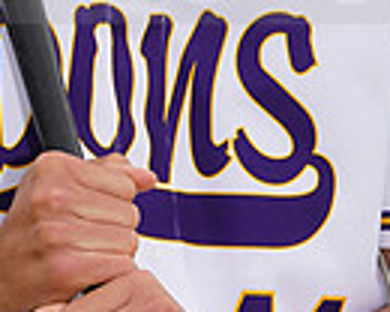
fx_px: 10423
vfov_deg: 1.7
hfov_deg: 2.1
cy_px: -72
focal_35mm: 903
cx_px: 118
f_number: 9
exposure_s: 1/250
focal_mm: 215
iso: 160
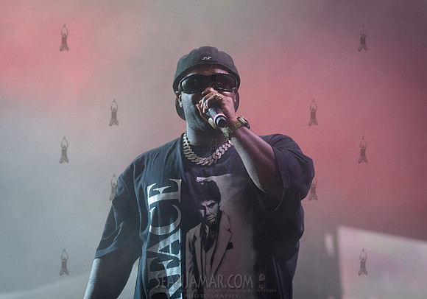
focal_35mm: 134
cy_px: 140
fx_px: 1616
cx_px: 213
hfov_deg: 15.1
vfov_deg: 10.6
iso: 5000
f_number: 4.5
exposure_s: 1/640
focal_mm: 105
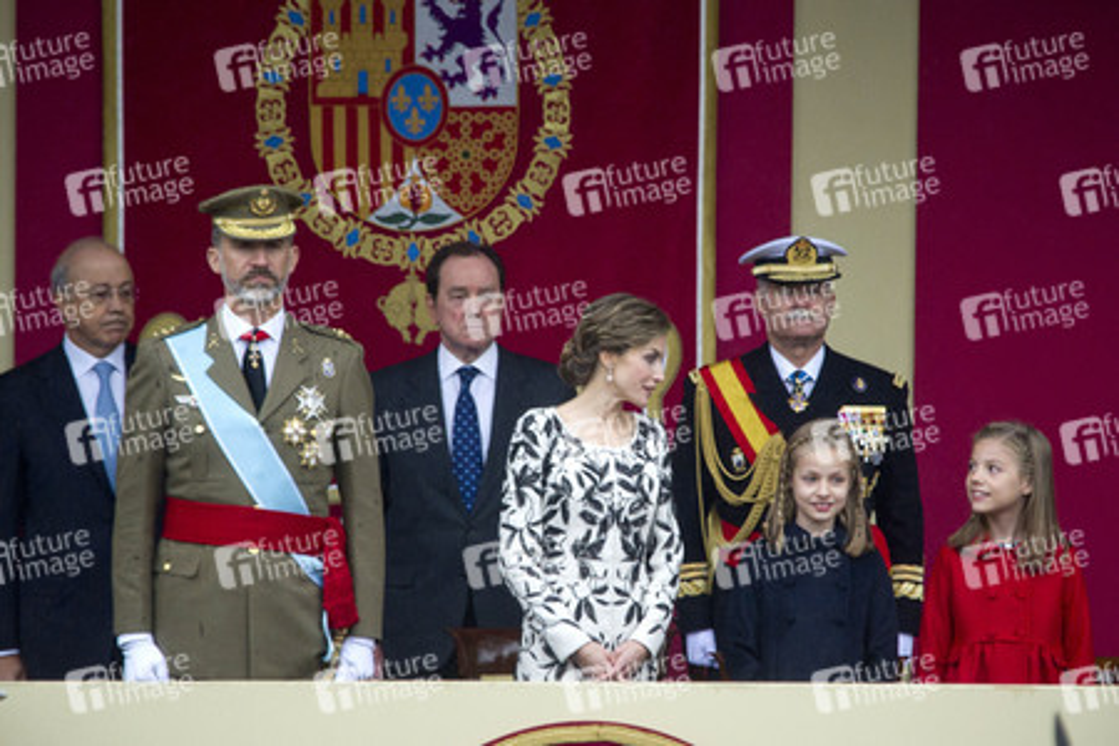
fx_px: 15540
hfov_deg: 4.1
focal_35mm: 500
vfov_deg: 2.7
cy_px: 373
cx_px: 560
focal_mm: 500
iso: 2500
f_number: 6.3
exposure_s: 1/500
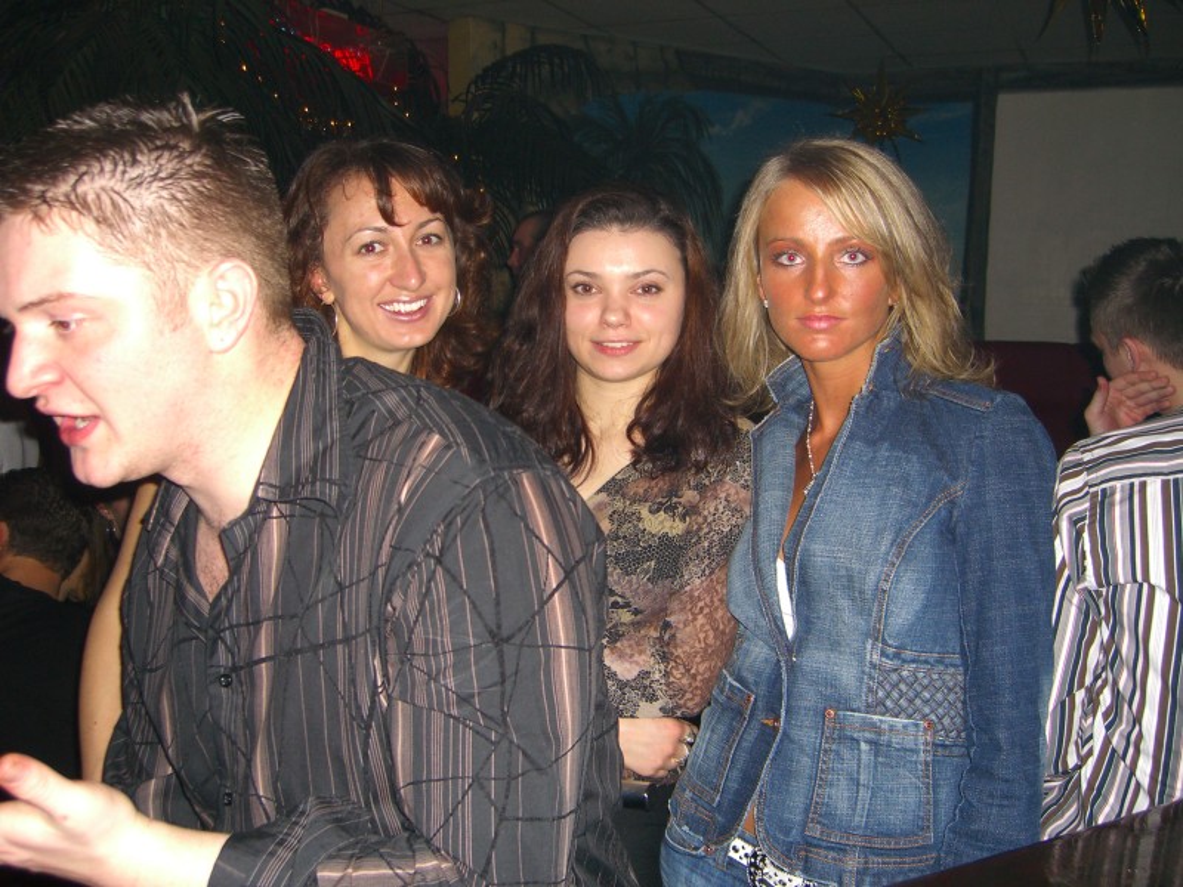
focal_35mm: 38
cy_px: 444
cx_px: 592
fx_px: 1299
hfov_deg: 49.0
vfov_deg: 37.7
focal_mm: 7.9
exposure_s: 1/60
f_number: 2.8
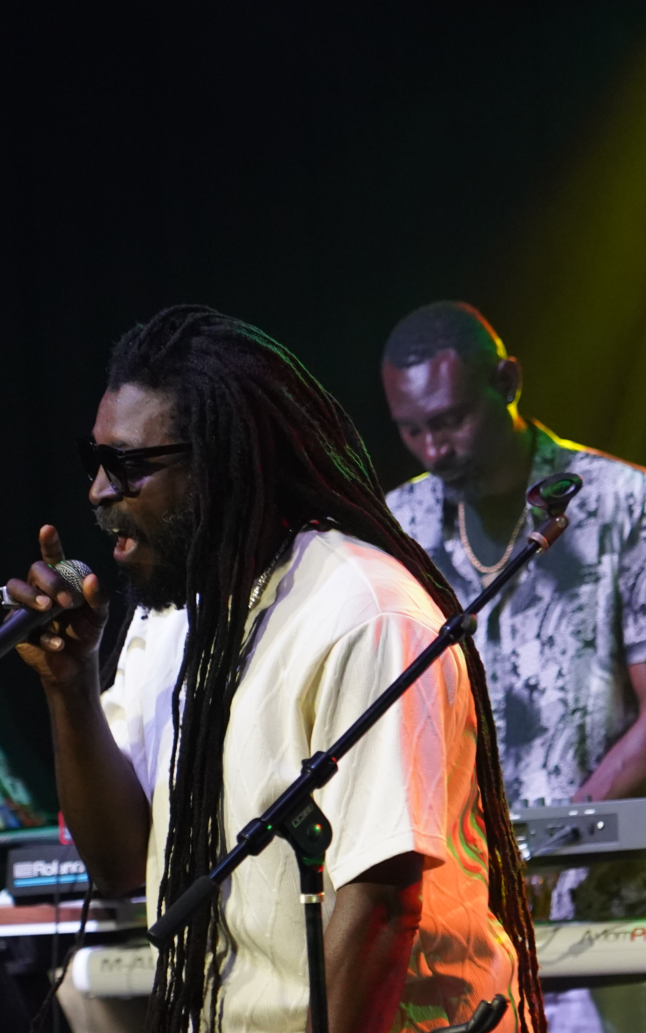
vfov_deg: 10.5
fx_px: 5634
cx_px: 290
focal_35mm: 200
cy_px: 562
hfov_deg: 6.6
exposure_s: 1/125
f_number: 4
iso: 6400
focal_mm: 105
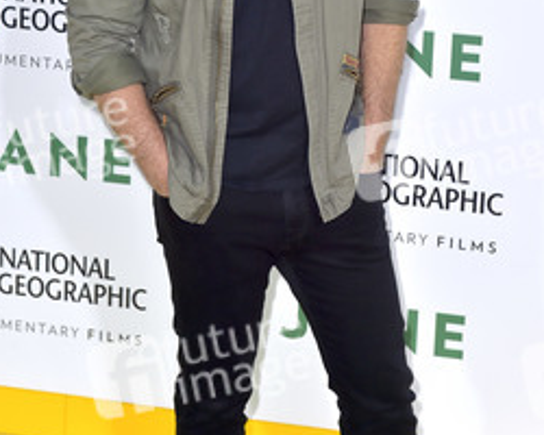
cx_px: 262
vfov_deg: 15.4
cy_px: 41
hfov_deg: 19.4
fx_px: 1594
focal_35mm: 99
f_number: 6.3
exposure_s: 1/320
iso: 500
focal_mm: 66
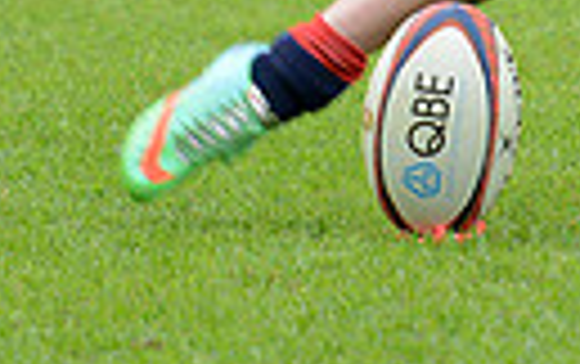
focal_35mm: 1145
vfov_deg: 1.1
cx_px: 571
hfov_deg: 1.8
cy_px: -465
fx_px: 18123
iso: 800
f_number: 4
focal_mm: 250
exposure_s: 1/640
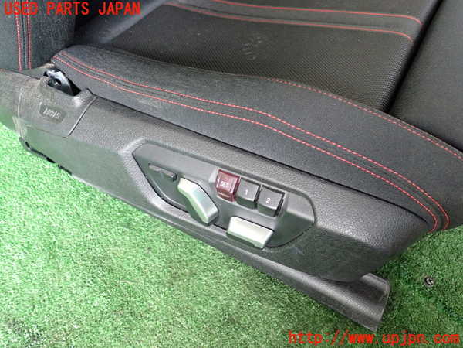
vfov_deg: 46.8
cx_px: 232
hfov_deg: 60.0
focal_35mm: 30
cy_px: 174
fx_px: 401
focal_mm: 5.4
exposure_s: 1/50
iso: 640
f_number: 2.3
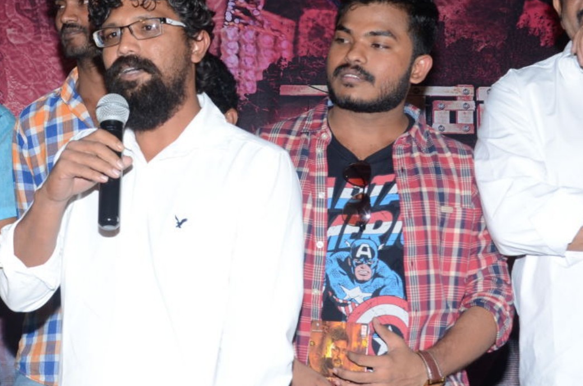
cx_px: 77
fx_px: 1374
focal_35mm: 85
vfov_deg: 16.0
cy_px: 177
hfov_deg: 23.4
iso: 320
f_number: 5.6
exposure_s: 1/200
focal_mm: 26
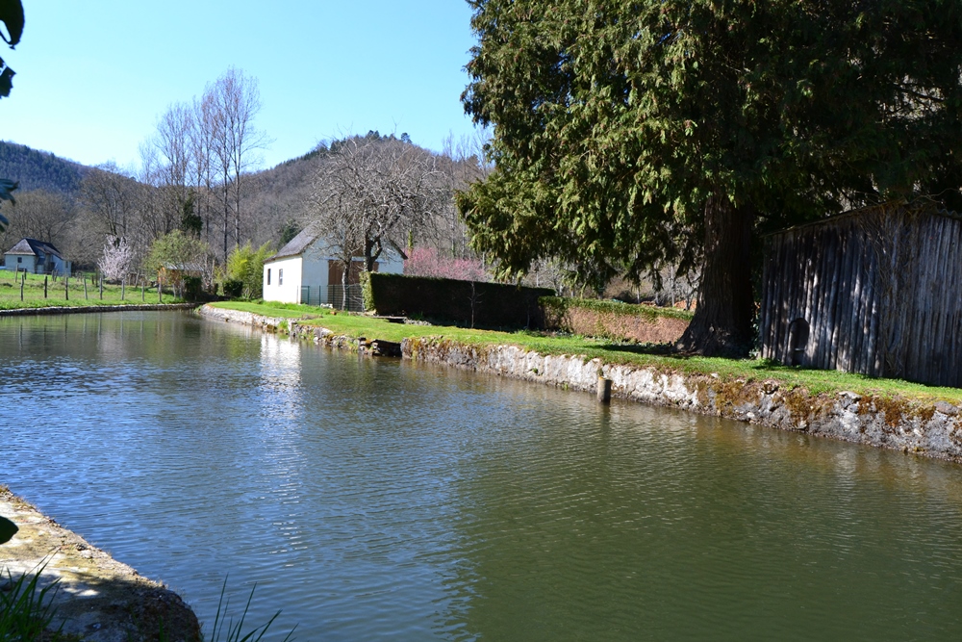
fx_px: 722
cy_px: 321
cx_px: 481
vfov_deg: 47.9
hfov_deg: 67.4
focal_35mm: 27
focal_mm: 18
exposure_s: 1/250
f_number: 10
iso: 400
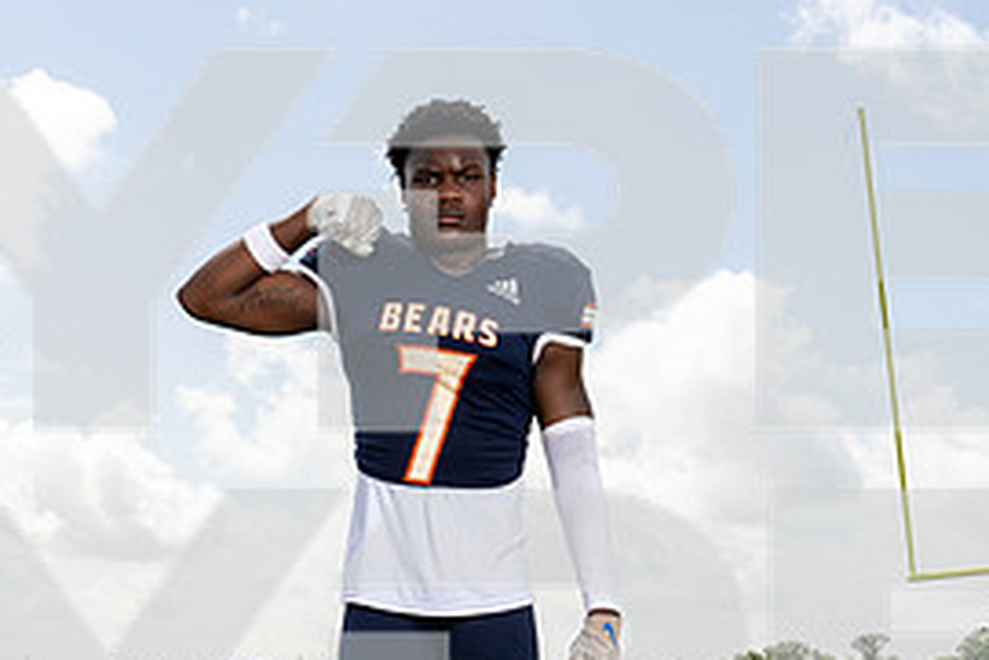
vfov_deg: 21.1
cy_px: 684
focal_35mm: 62
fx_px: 1704
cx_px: 259
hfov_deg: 31.8
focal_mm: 29
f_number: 8
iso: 100
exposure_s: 1/250
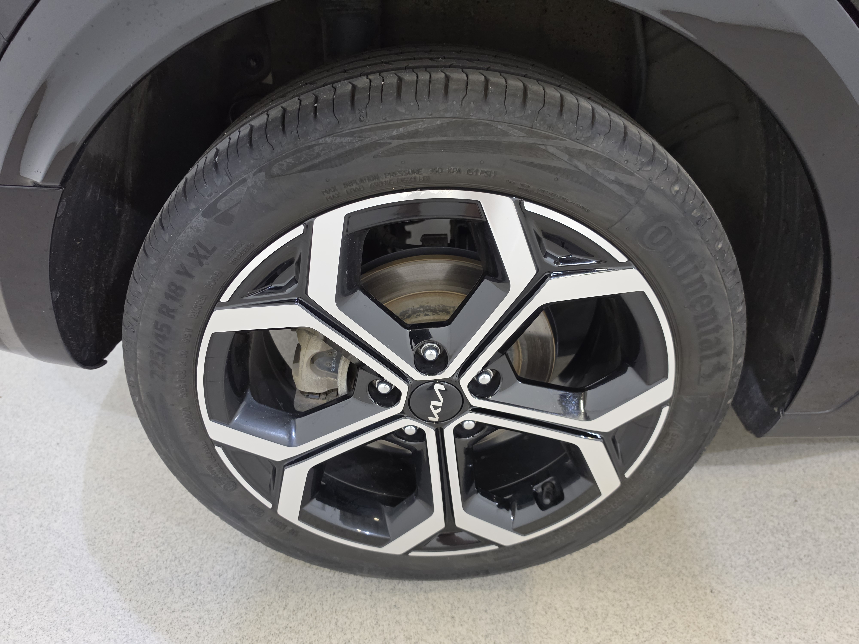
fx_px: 571
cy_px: 322
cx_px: 430
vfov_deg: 58.9
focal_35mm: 23
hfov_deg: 73.9
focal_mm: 6.5
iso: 500
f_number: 1.4
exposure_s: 1/100
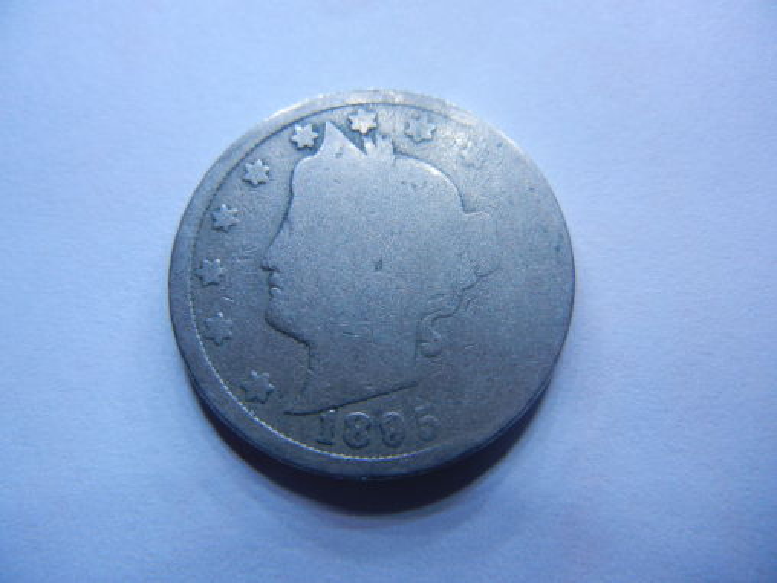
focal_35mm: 30
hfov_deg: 60.0
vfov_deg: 46.8
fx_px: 673
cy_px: 292
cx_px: 388
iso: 160
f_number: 3.5
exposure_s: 1/387
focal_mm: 5.4
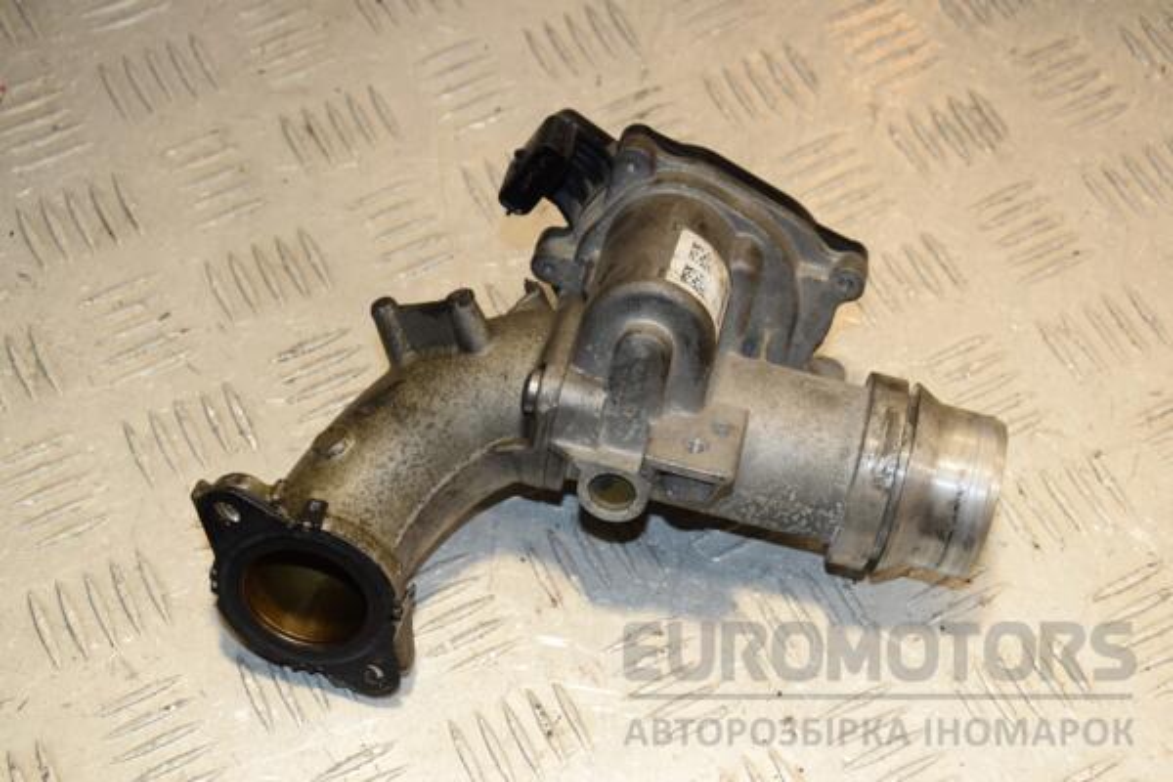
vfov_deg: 20.2
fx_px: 2199
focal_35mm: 68
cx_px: 586
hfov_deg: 29.9
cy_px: 391
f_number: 7.1
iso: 800
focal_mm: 45
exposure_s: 1/200
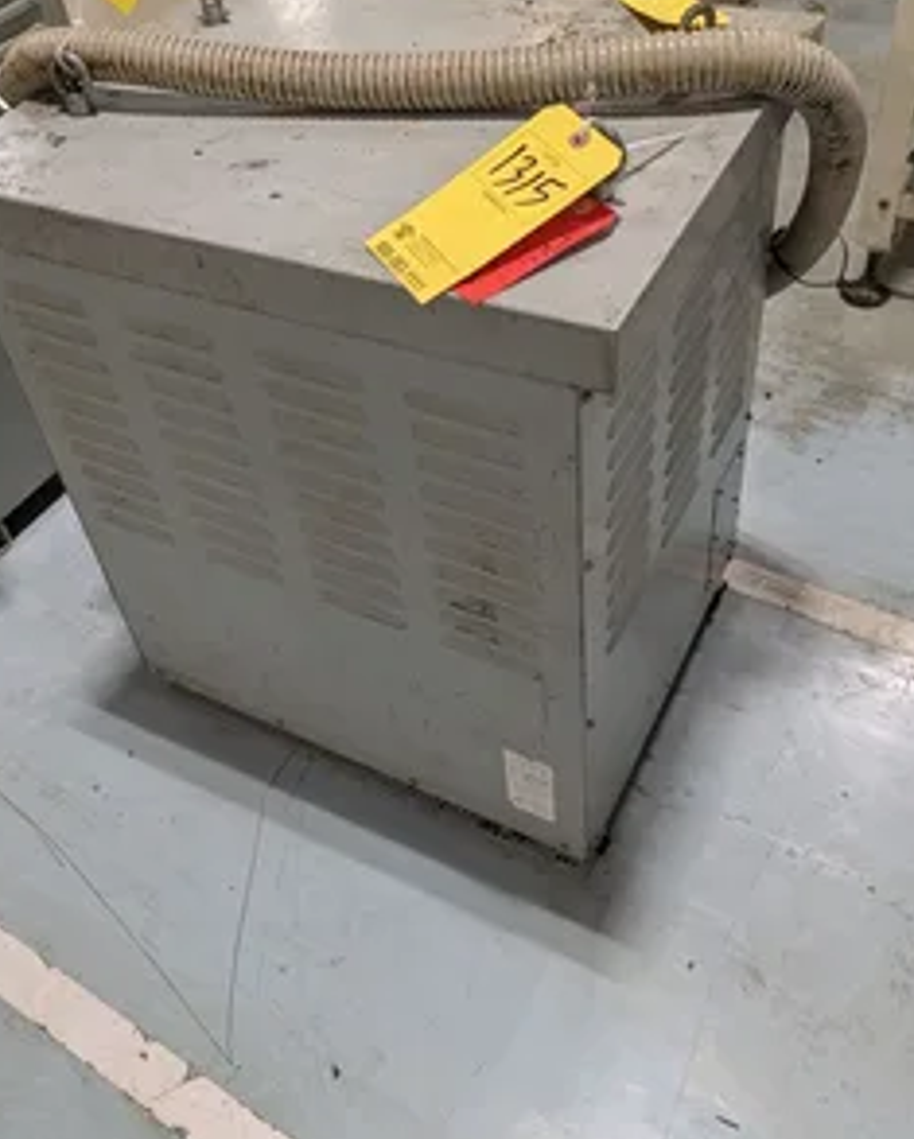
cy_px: 501
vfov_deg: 55.5
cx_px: 418
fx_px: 1080
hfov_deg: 45.8
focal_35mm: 32
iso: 597
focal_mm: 6.9
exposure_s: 1/929
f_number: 1.68
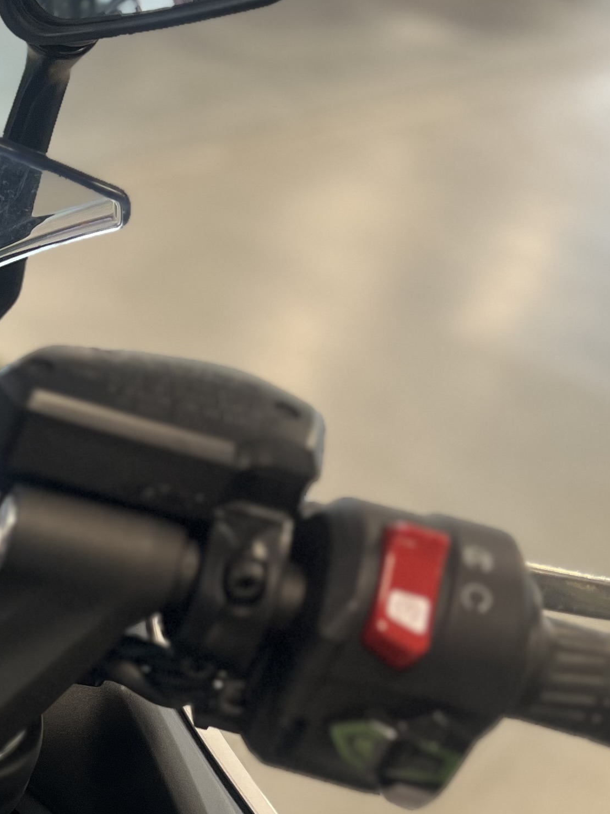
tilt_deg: -35.1
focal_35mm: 71
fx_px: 1669
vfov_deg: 26.7
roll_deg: -11.7
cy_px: 699
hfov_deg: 17.8
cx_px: -384
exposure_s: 1/60
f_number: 1.5
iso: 100
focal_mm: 5.7
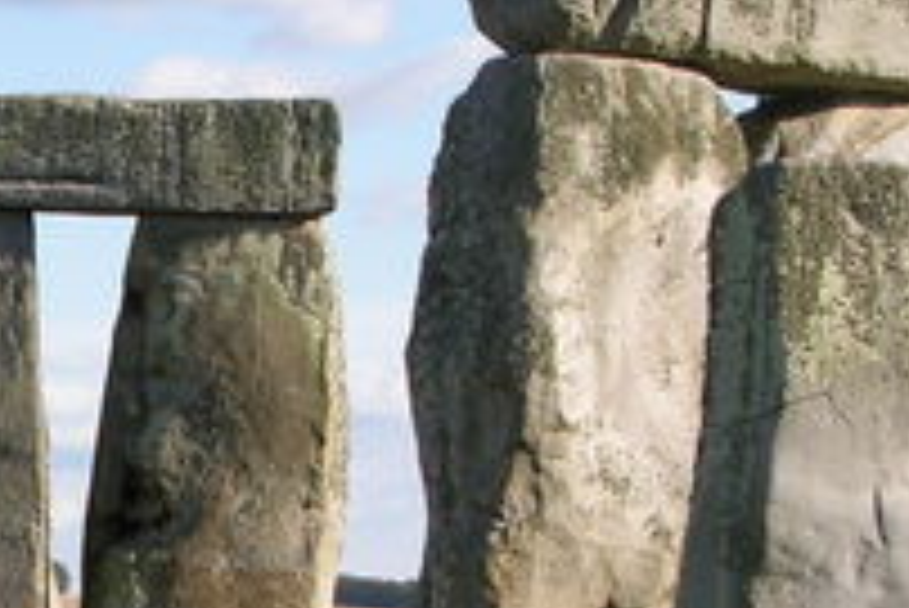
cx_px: -256
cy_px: 579
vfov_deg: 6.4
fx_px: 5382
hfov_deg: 9.5
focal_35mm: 213
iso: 50
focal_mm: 11.6
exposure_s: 1/188
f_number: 5.3
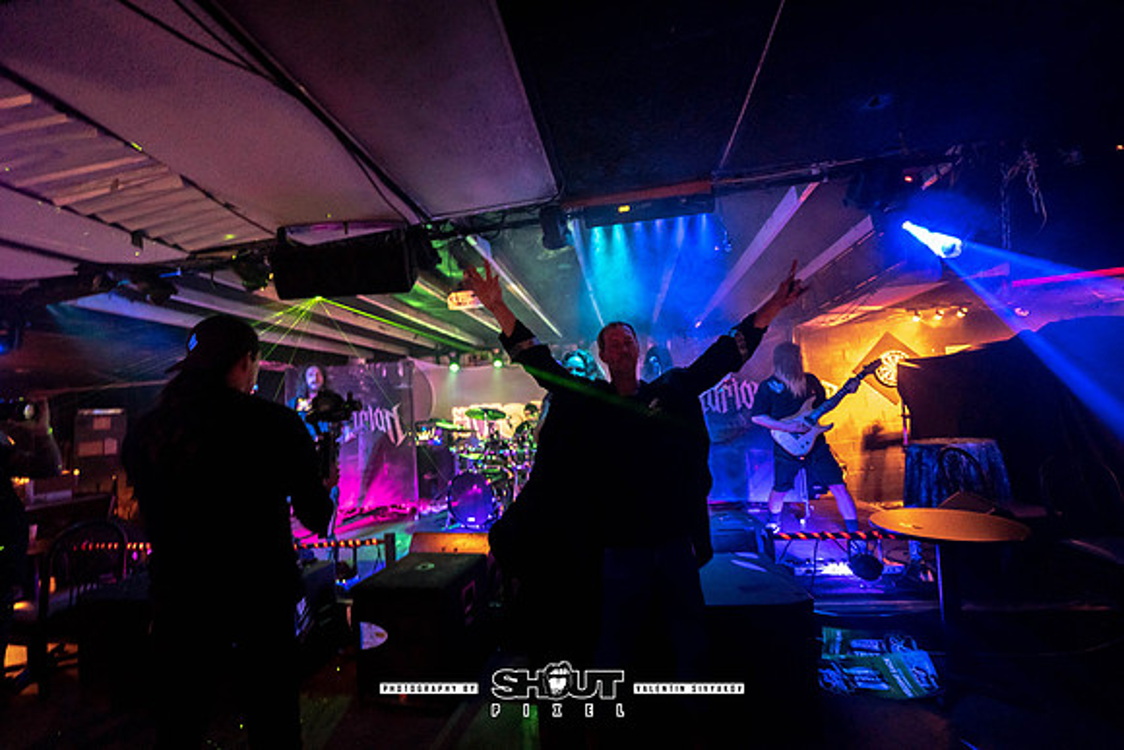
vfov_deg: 81.2
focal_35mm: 14
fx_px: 437
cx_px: 562
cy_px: 375
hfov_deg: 104.2
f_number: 2.8
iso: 3200
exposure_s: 1/80
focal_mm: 14
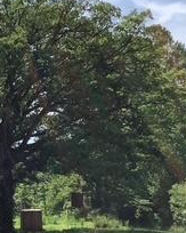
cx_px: -21
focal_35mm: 95
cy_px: 170
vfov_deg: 20.0
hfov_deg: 15.7
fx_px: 654
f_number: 2.4
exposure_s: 1/1538
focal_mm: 3.3
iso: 25
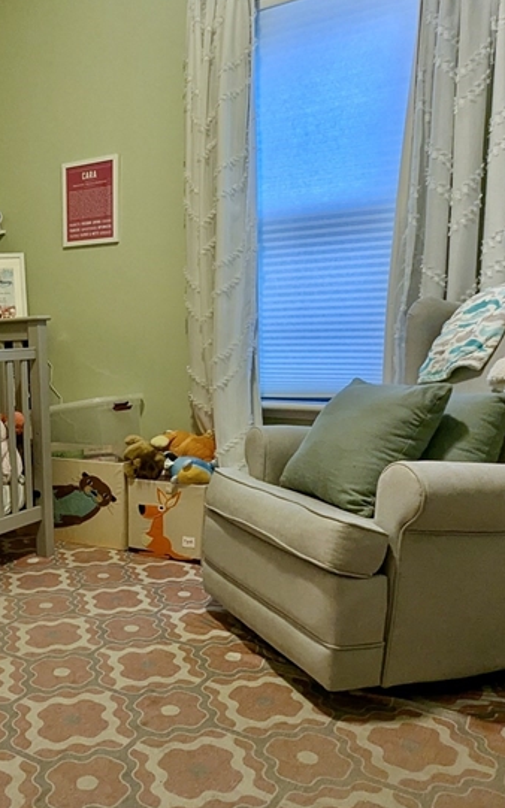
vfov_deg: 59.6
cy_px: 438
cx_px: 25
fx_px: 705
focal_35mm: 32
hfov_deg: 36.3
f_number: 2.2
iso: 111
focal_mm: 2.35
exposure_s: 1/23.8
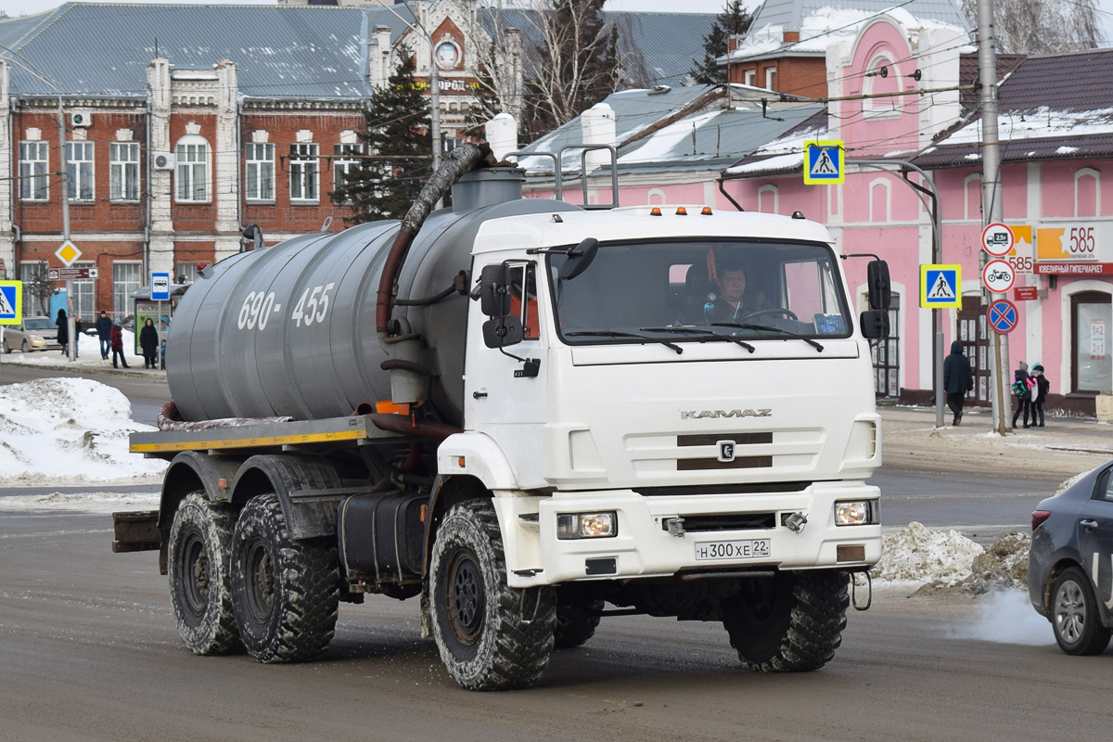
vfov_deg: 16.6
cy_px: 371
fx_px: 2550
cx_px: 556
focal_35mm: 82
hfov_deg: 24.6
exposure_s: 1/500
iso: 200
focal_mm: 55
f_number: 5.6
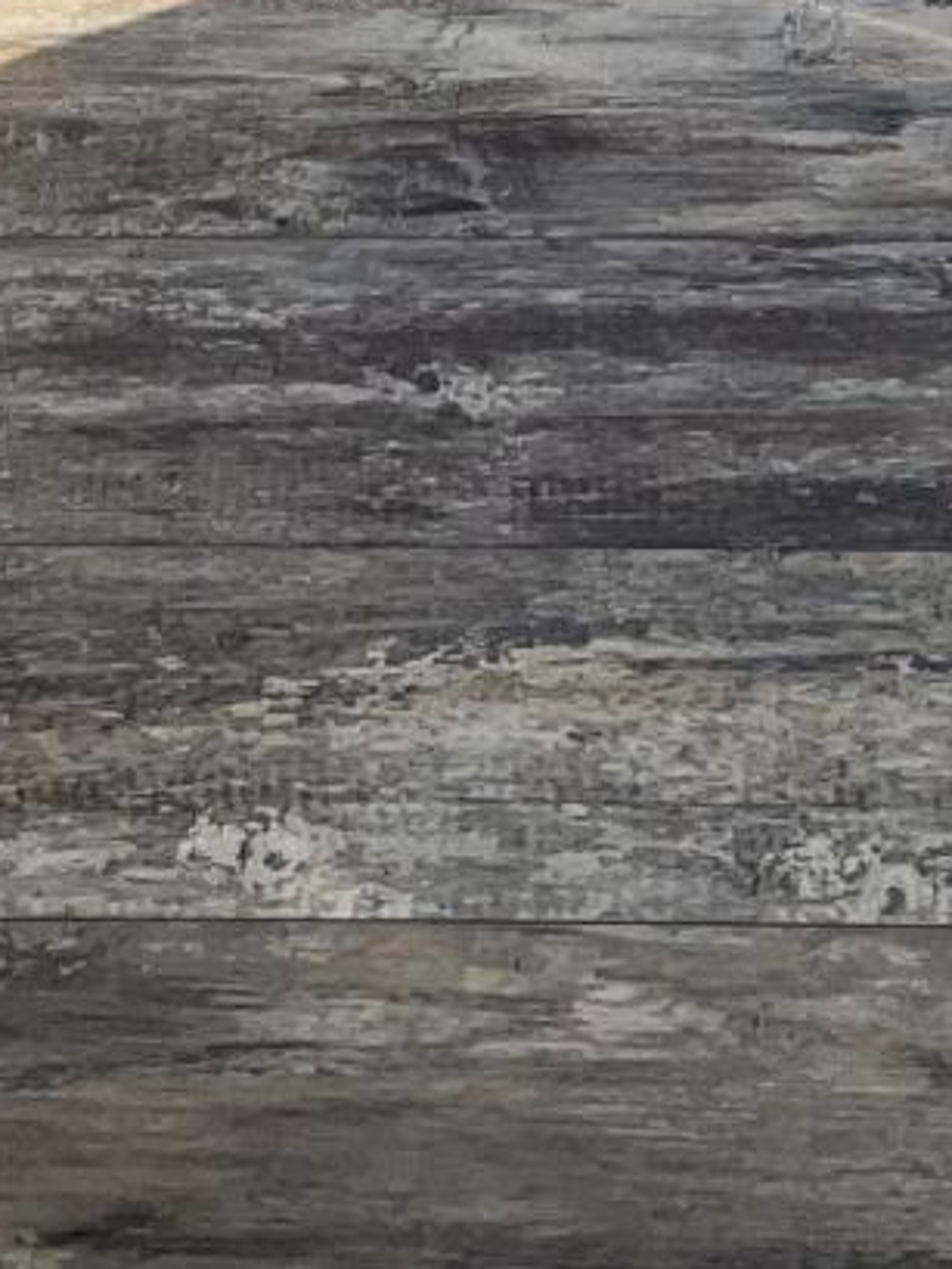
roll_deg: +0.4
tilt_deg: -18.8
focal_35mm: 127
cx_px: 403
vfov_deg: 13.0
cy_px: -1455
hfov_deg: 11.7
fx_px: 4655
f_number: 1.6
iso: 40
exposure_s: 1/1279
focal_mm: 5.1
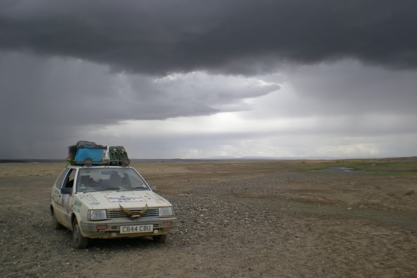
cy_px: 132
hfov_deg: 48.5
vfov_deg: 33.4
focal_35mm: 40
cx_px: 209
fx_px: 463
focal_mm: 6.3
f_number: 4.6
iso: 50
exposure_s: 1/180
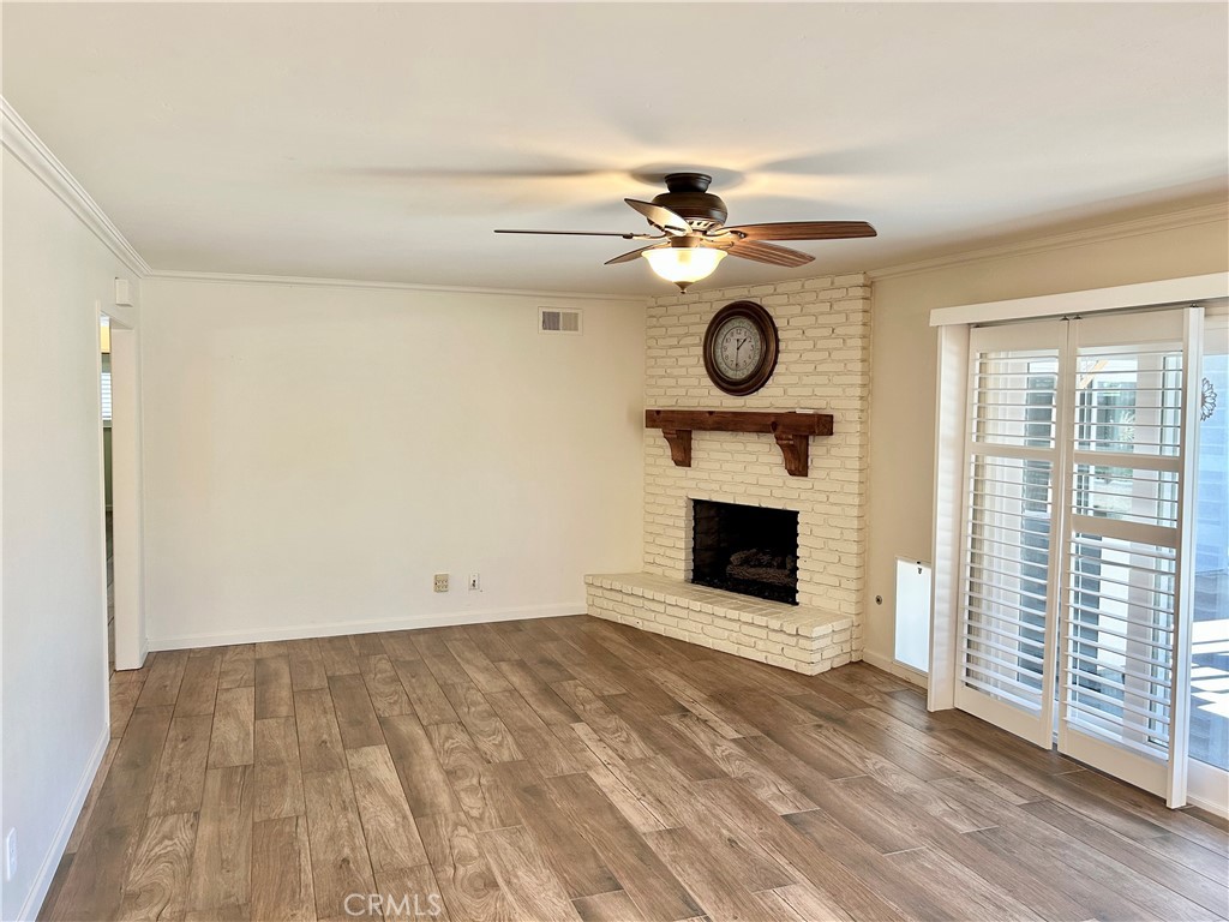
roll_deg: -0.5
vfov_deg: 53.1
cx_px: 614
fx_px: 923
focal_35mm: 26
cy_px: 461
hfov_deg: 67.3
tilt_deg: -2.7
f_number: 1.5
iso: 125
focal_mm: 5.7
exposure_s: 1/120
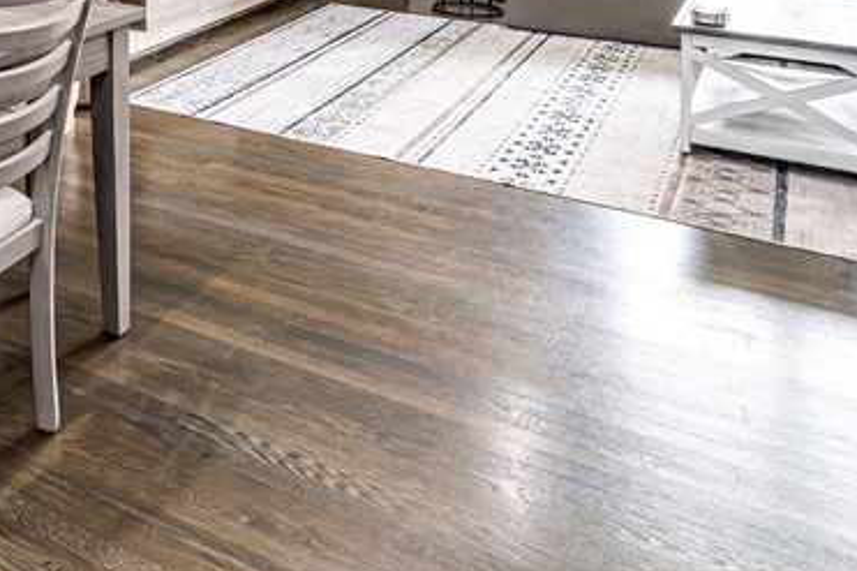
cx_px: 47
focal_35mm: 41
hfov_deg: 42.5
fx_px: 976
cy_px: -193
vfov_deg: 26.9
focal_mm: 14
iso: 2500
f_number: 8
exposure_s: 1/50
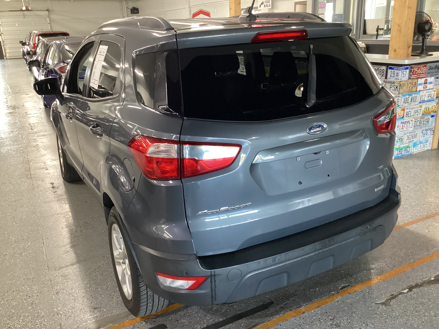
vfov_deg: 45.4
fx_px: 393
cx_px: 220
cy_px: 164
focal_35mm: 31
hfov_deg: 58.4
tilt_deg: -21.1
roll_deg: +1.9
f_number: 2.4
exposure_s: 1/40
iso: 400
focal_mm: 3.3
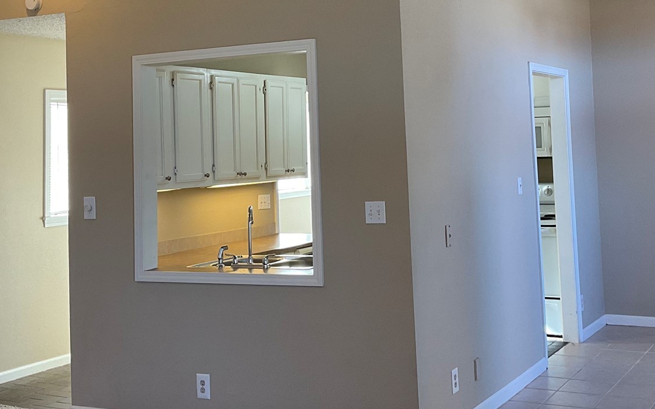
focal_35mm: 52
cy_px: 89
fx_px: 928
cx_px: 399
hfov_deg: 38.7
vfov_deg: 24.5
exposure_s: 1/60
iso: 40
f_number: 1.8
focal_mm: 3
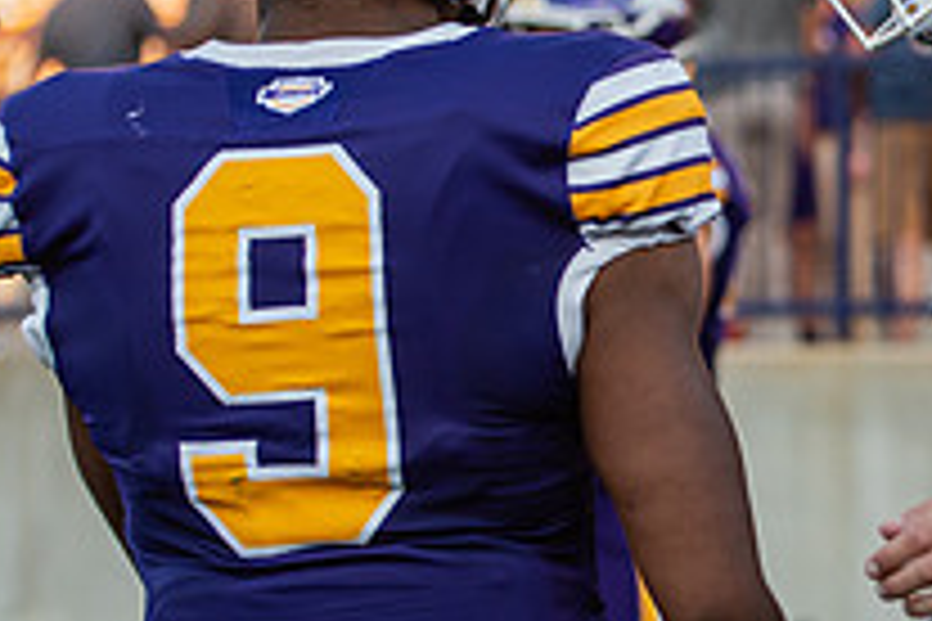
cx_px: 1018
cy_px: 232
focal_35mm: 196
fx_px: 5074
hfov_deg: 10.4
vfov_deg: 7.0
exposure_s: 1/800
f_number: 3.2
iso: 250
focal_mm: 70
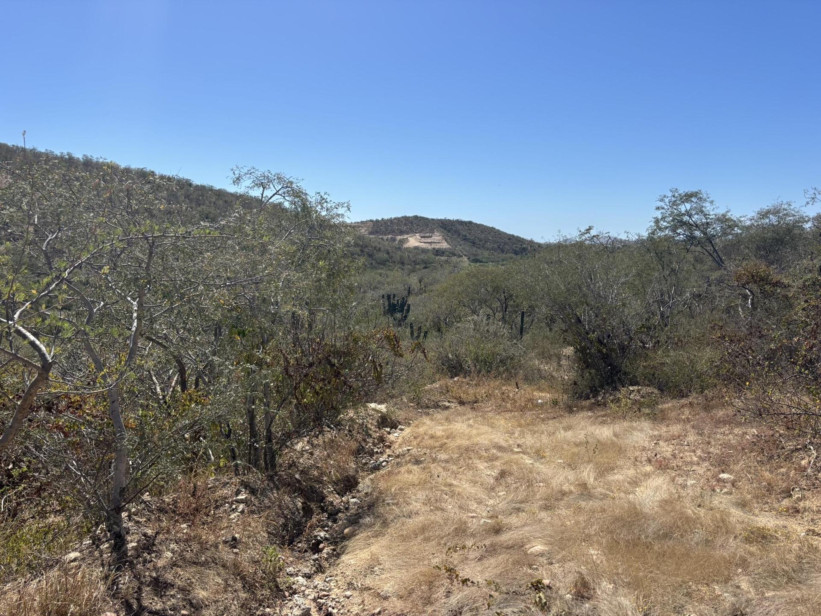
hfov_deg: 67.3
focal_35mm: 26
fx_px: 617
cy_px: 308
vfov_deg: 53.1
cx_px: 410
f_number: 1.6
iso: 50
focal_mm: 5.96
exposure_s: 1/4255
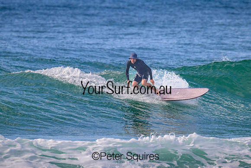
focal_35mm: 984
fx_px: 6860
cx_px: 138
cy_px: 72
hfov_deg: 2.1
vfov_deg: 1.4
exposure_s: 1/2000
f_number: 11
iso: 1400
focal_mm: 800
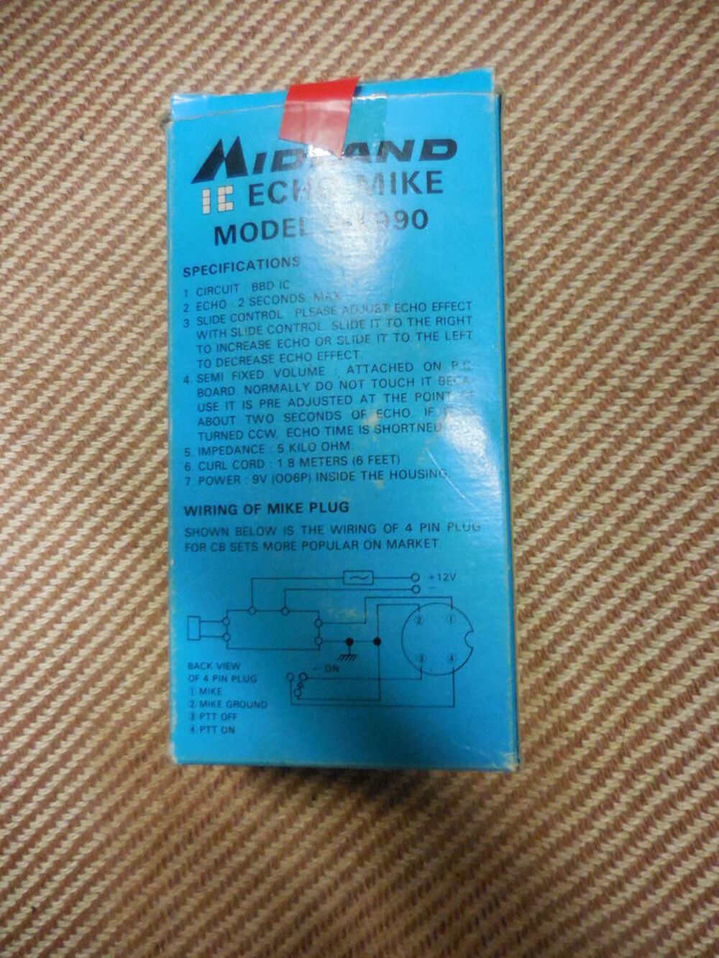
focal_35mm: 25
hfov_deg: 54.9
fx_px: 692
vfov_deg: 69.4
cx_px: 360
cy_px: 479
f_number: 3.3
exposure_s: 1/30
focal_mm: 4.5
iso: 800
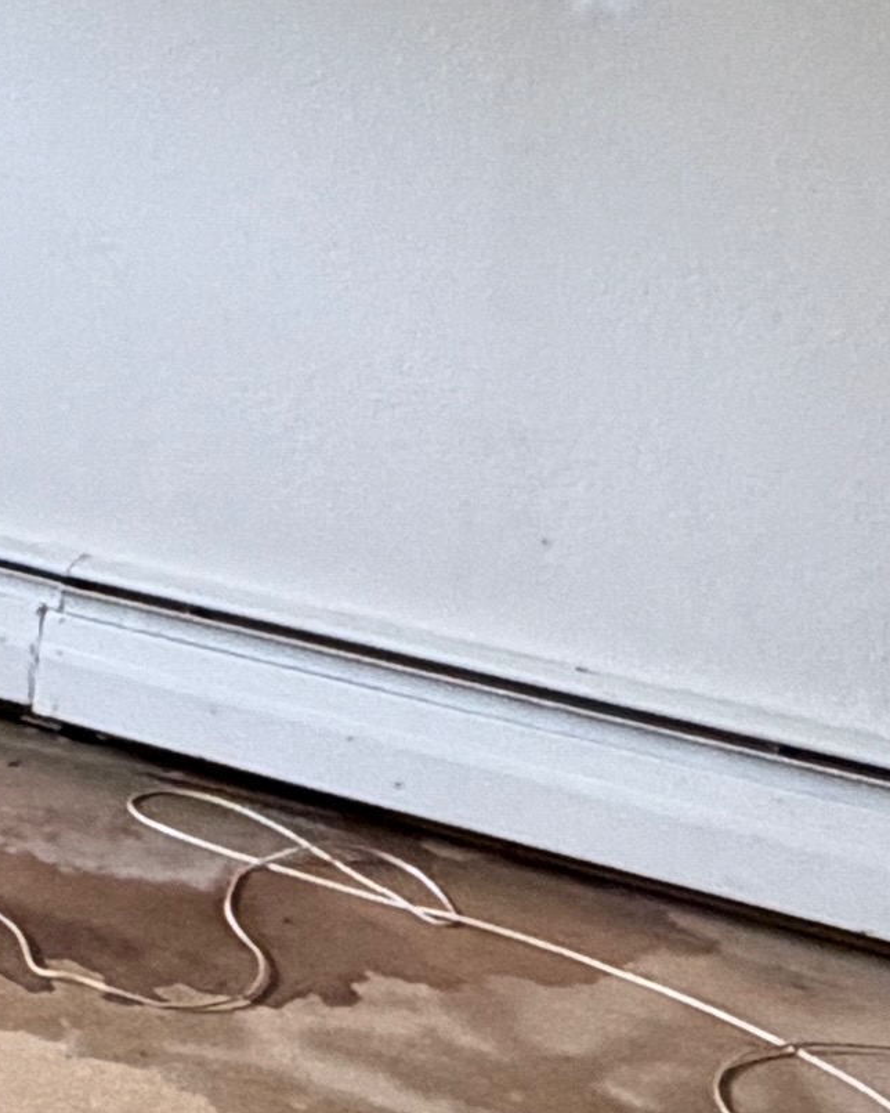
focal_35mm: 97
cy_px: 7
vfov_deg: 19.2
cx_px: -691
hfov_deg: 14.1
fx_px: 3194
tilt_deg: -8.5
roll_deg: -0.4
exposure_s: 1/60
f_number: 2.2
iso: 400
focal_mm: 2.22
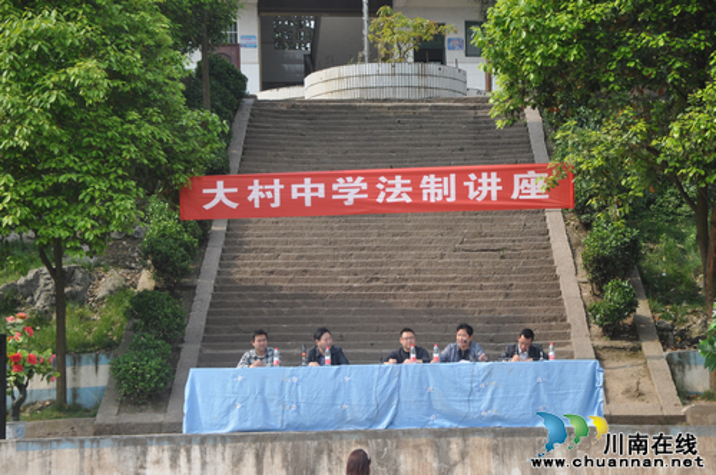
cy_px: 238
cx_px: 358
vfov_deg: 13.0
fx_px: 2086
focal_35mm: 105
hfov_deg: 19.5
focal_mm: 70
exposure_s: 1/250
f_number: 8
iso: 200
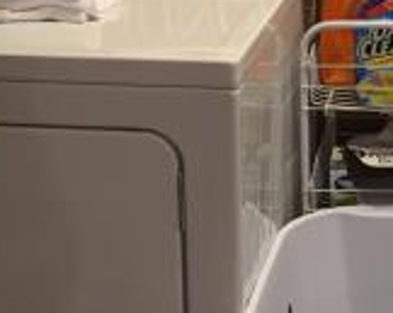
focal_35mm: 112
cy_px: 27
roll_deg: -0.4
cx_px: 395
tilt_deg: -16.6
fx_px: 1300
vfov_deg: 13.6
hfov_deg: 16.8
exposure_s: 1/30
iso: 100
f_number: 2.2
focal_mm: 4.15
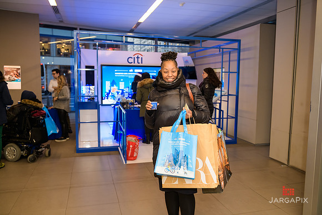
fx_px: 277
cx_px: 161
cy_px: 108
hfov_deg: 60.3
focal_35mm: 31
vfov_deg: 42.3
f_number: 3.2
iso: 800
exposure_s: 1/125
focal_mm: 31
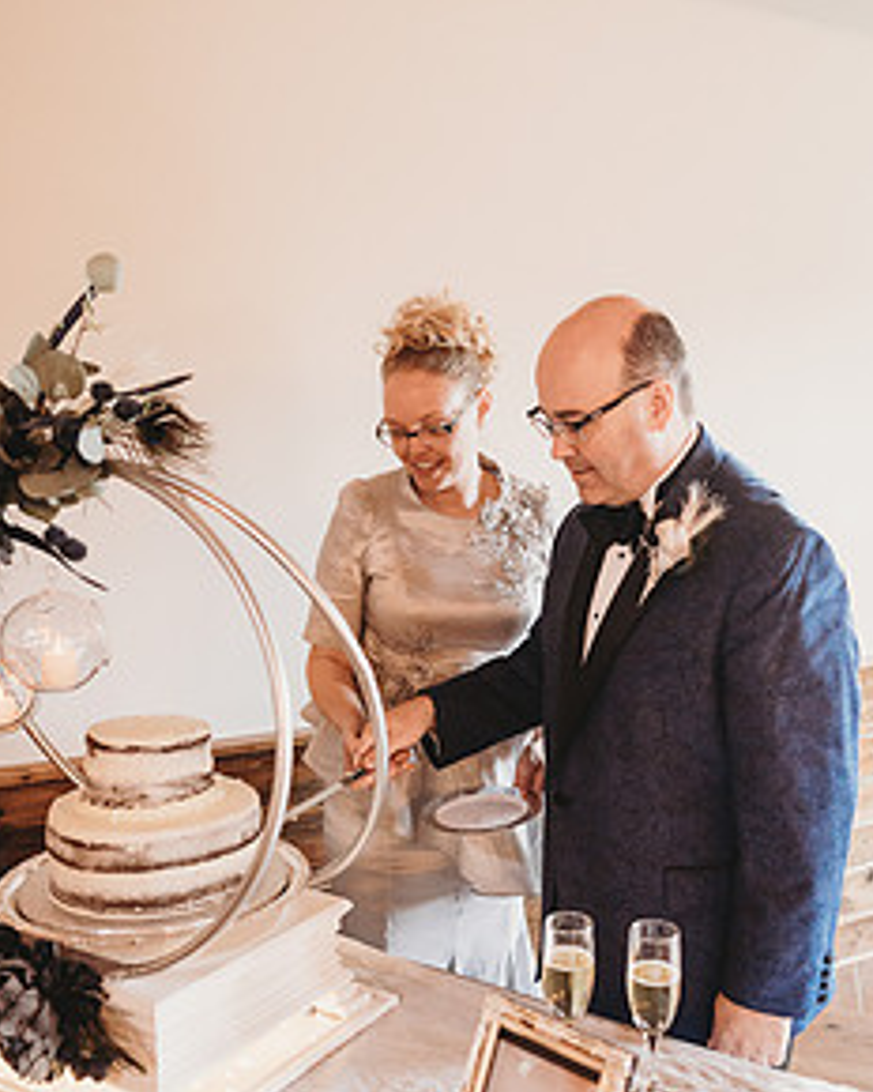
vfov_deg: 51.5
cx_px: 489
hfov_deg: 42.2
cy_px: 599
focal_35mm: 35
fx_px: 1130
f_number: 2.5
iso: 2000
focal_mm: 24
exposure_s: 1/125
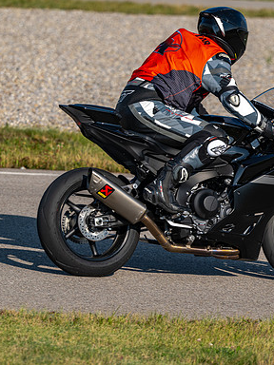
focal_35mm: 508
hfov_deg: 2.9
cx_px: 188
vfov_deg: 3.9
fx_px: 5361
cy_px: 182
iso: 200
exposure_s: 1/1250
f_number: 6
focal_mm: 350
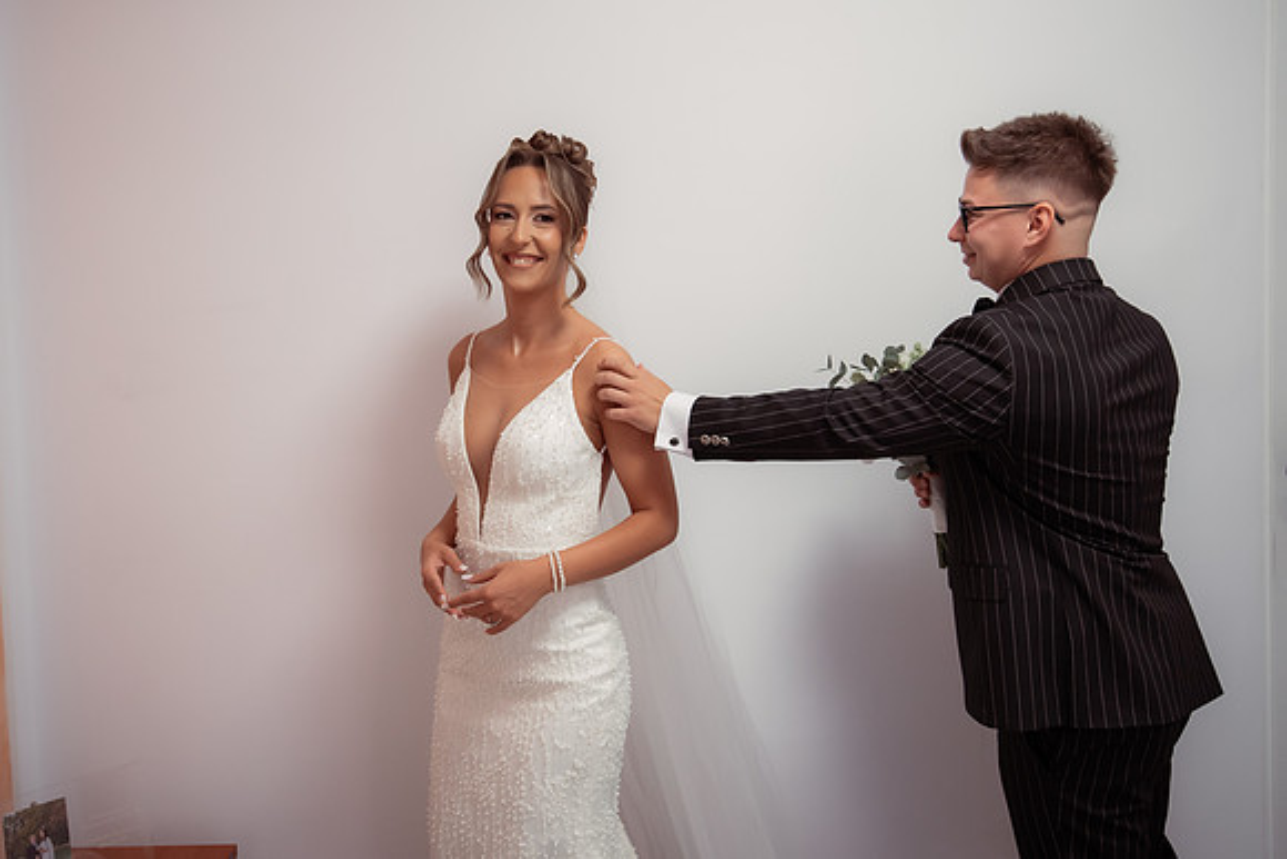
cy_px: 353
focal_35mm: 32
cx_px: 594
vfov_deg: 41.0
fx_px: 1144
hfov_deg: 58.7
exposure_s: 1/320
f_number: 2.8
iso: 1250
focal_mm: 25
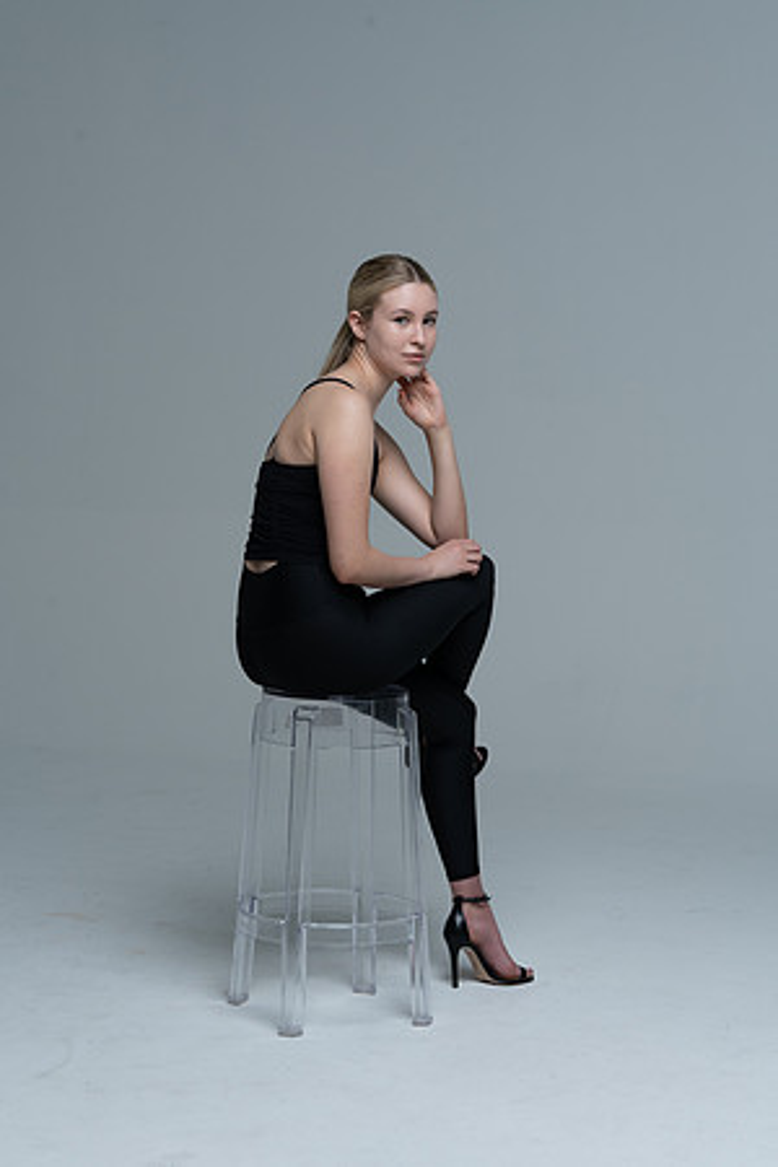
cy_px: 584
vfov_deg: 27.0
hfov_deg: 18.2
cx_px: 389
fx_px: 2431
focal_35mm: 75
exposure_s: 1/160
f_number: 9
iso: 320
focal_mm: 75
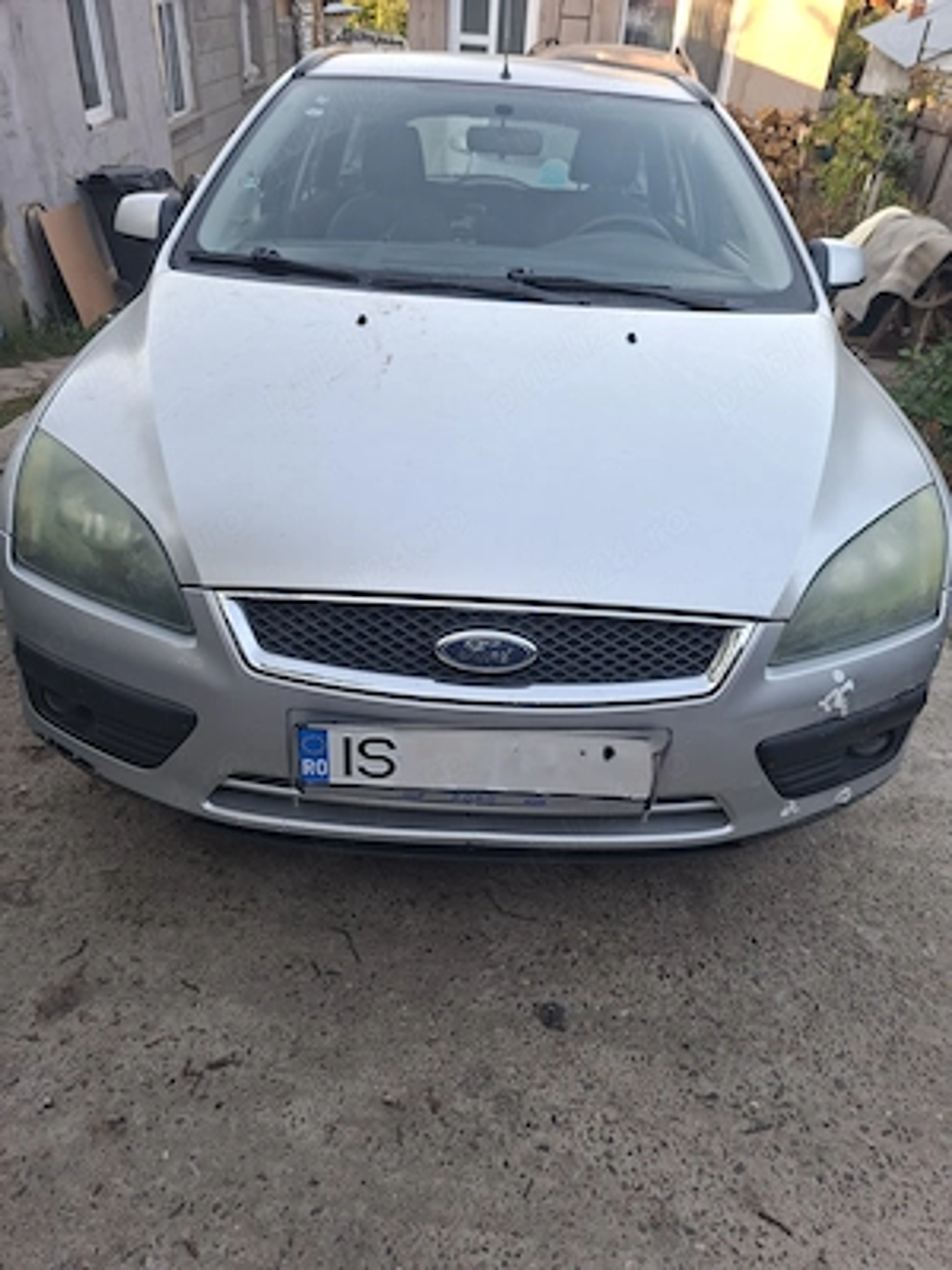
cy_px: 635
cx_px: 476
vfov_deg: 73.9
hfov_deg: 58.9
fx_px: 843
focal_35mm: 23
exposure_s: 1/123
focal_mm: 5.54
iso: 50
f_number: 1.8
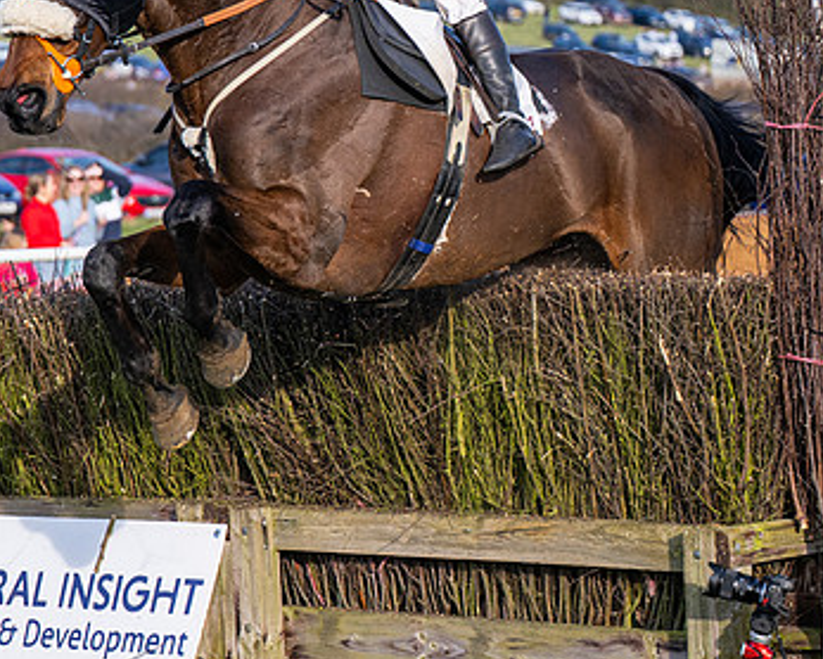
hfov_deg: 12.3
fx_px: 3826
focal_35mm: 157
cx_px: 289
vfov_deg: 9.8
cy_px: 149
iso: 400
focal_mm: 70
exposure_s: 1/5000
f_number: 2.8
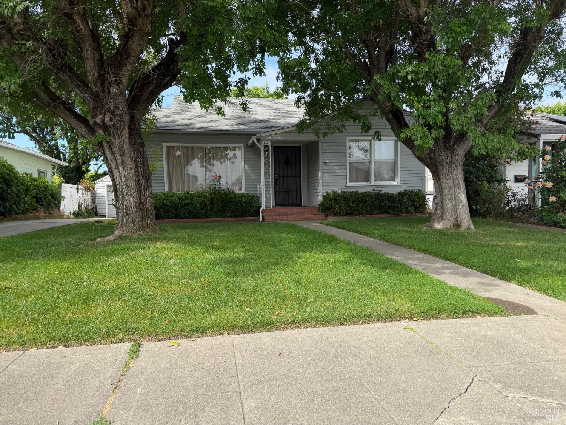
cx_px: 283
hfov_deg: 71.6
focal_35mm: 24
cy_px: 212
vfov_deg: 56.8
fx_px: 392
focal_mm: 6.76
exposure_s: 1/1812
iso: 80
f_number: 1.78
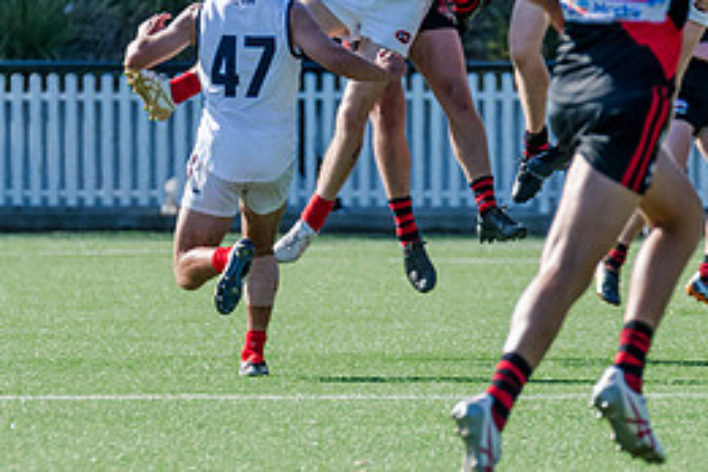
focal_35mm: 853
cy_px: 75
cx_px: 392
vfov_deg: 1.6
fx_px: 16774
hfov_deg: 2.4
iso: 800
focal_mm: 310
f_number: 6.3
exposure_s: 1/1600
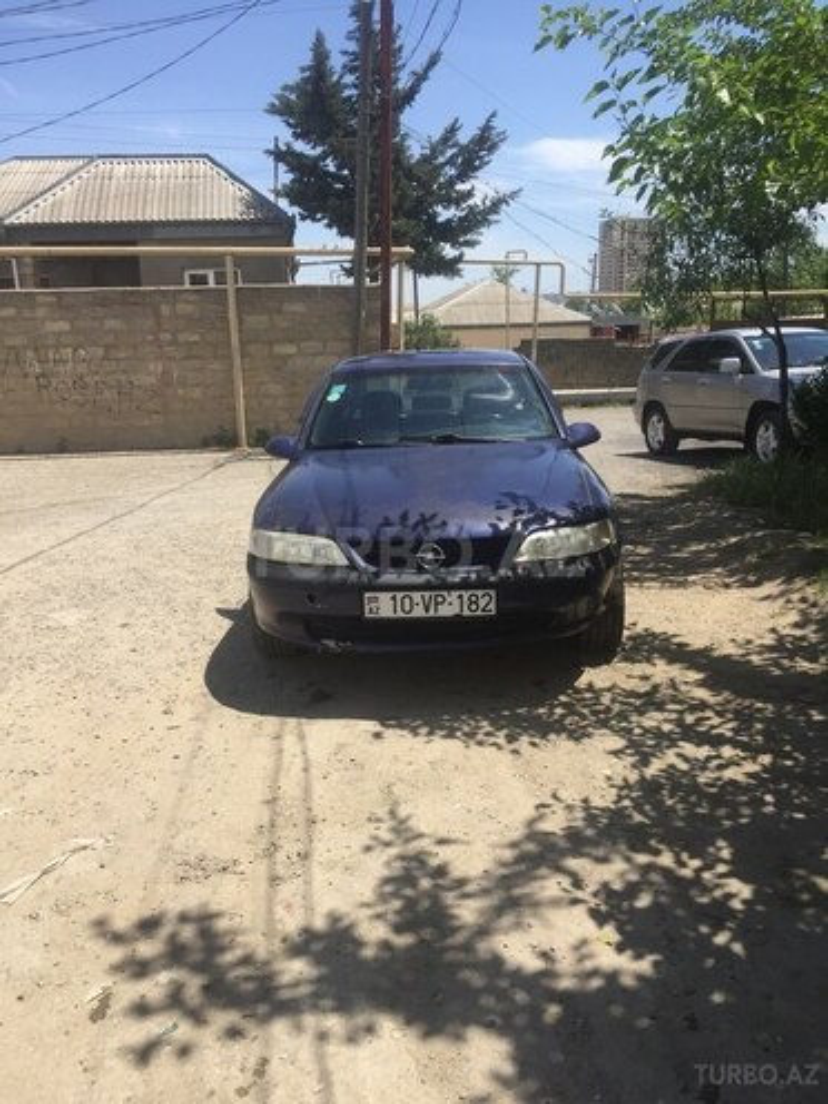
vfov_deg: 61.7
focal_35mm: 29
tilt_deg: -14.3
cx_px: 414
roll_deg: +0.1
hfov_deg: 48.2
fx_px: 925
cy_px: 552
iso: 32
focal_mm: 4.15
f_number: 2.2
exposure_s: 1/1522
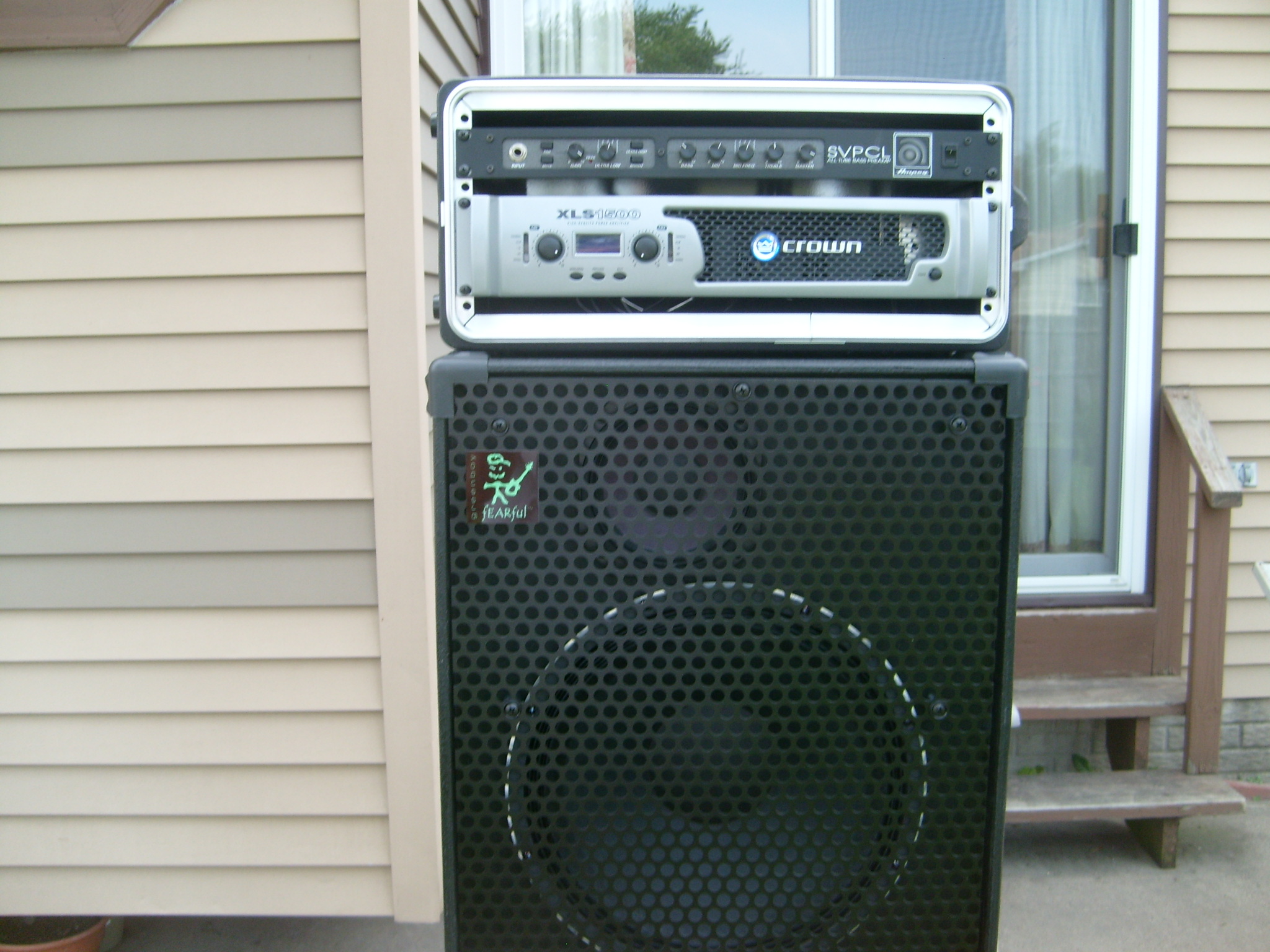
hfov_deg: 52.6
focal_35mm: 35
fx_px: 1284
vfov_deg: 40.7
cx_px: 635
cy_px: 476
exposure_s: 1/180
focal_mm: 5.8
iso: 80
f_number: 2.8
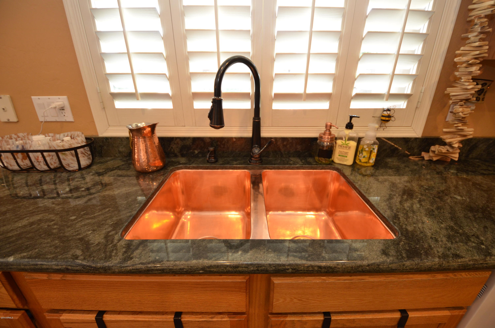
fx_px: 206
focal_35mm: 15
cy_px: 164
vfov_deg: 77.1
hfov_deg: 100.5
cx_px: 248
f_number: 4
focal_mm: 10
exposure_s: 1/60
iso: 560
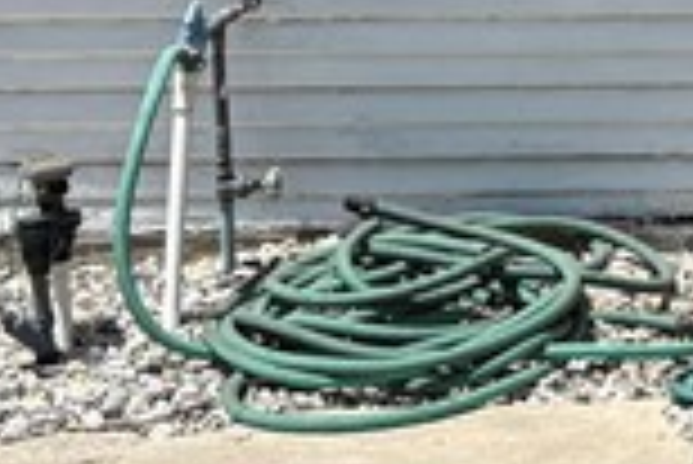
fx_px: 3468
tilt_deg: +3.6
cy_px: -604
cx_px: 1454
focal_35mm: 180
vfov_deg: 7.2
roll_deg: +0.8
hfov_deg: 10.4
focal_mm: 5.96
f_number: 1.6
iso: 50
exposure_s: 1/3279
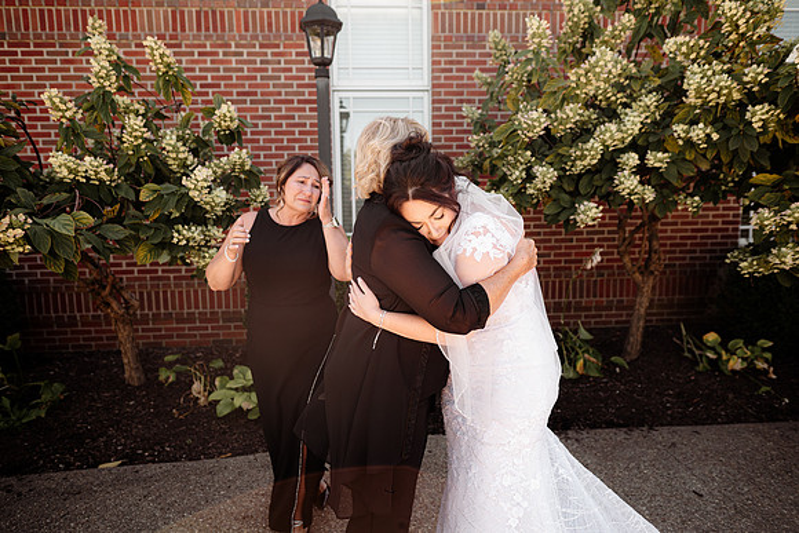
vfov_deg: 53.2
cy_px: 266
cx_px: 400
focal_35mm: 24
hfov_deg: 73.7
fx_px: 533
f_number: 2.8
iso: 250
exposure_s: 1/640
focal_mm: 24
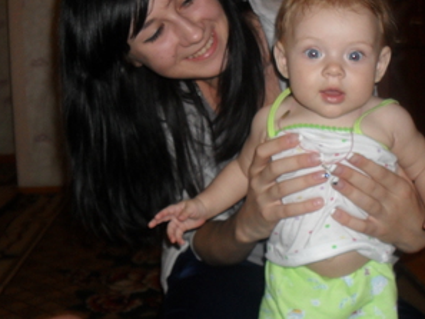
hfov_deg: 36.0
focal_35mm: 53
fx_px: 651
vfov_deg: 27.5
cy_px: 146
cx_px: 255
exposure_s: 1/45
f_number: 3.2
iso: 200
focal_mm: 6.3
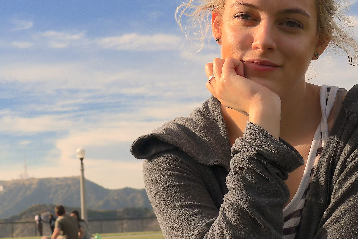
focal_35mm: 76
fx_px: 756
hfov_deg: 26.6
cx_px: 176
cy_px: 91
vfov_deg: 17.9
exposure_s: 1/800
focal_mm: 11.7
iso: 80
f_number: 4
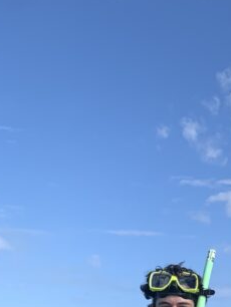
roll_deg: -0.6
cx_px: 373
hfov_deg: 15.4
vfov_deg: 20.6
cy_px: 396
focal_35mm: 87
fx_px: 773
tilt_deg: -3.6
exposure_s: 1/2114
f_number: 1.8
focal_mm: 4.25
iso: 25
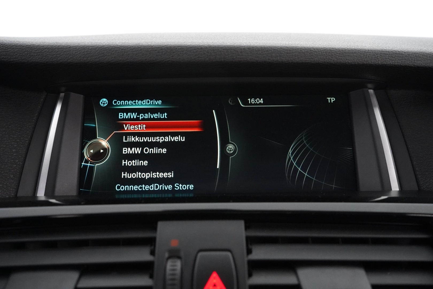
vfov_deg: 40.0
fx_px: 397
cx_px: 216
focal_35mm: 33
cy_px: 144
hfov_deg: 57.2
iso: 12800
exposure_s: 1/40
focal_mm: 33
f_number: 5.6
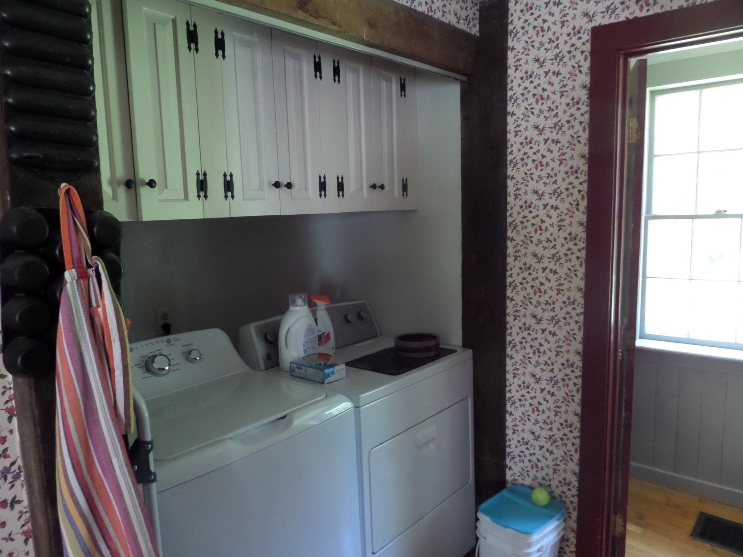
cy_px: 278
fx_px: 515
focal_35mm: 24
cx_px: 372
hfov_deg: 71.6
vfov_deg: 56.8
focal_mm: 4
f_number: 3.2
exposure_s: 1/30
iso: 640
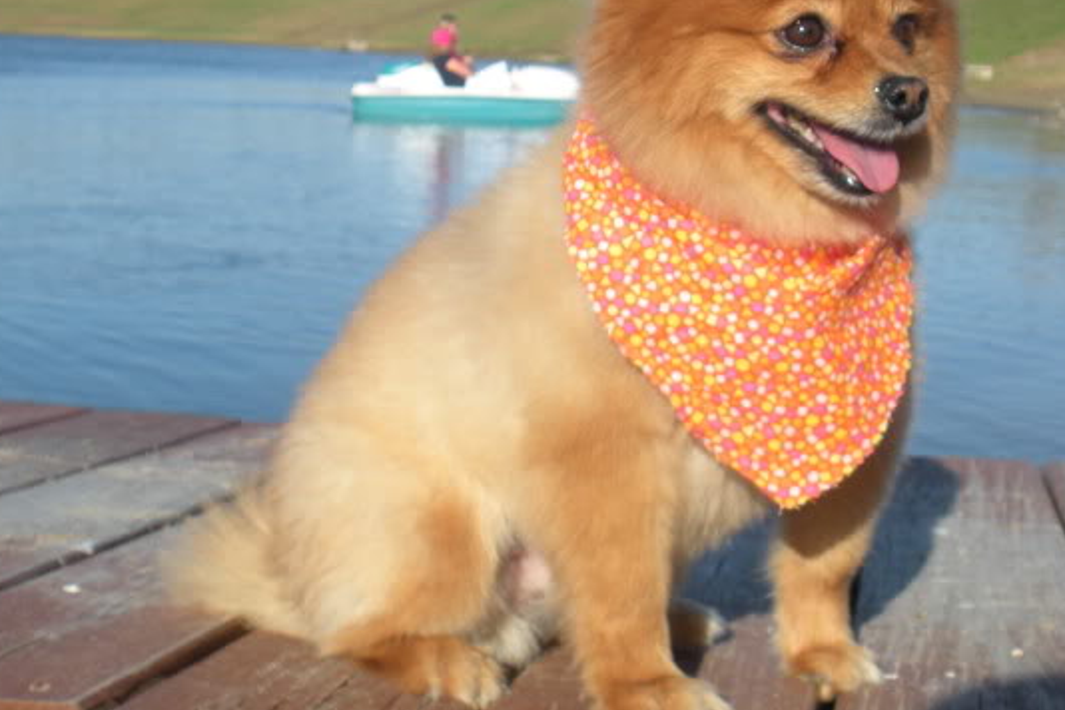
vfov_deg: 16.8
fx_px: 2396
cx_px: 608
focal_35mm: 81
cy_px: 239
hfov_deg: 25.0
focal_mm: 9.1
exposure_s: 1/420
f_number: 4.4
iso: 64
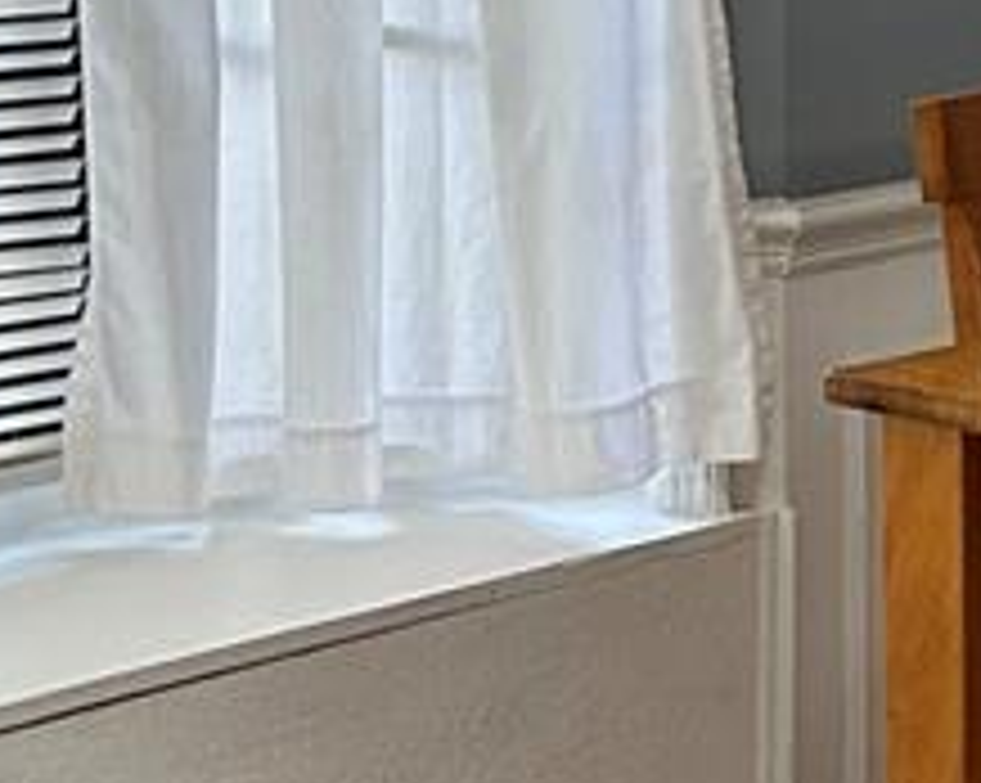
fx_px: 4061
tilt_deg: -11.5
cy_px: 274
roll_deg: -1.6
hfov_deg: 13.0
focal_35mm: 140
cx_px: 1472
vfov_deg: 11.0
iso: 160
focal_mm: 5.7
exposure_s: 1/60
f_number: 1.5
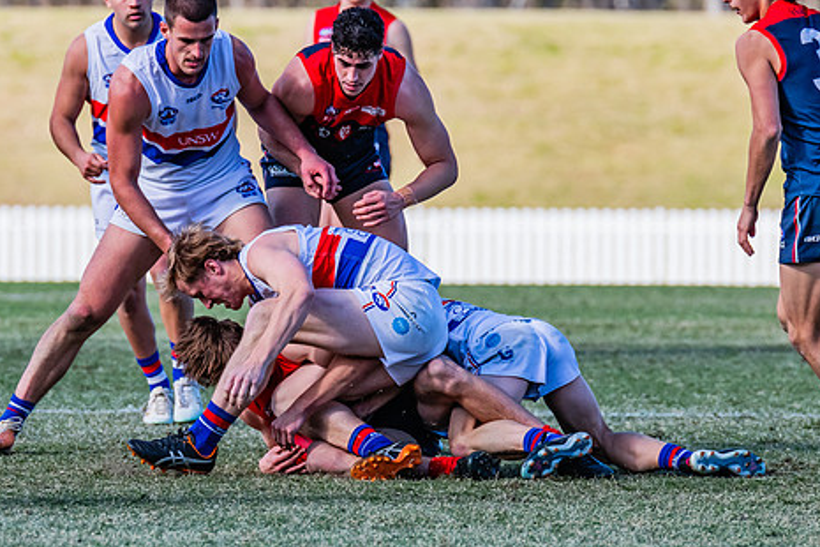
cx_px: 276
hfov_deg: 3.3
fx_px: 14349
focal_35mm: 630
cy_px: 247
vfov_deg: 2.2
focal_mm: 380
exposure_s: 1/1600
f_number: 6.3
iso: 800
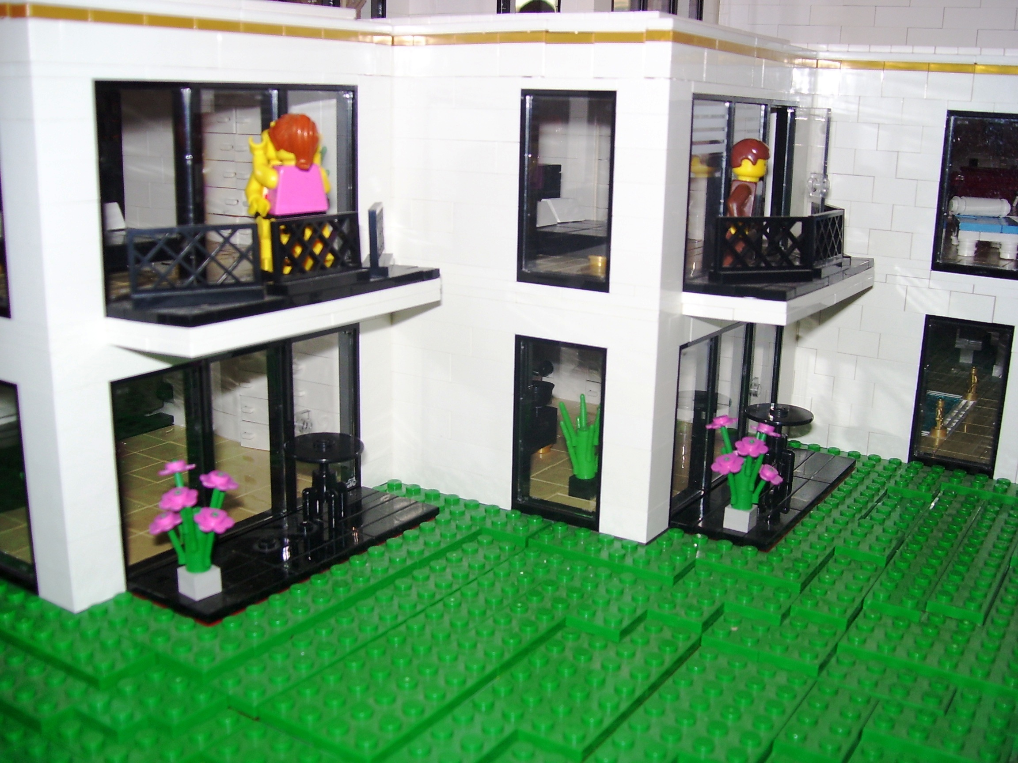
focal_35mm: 36
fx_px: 1059
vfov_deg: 39.7
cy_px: 382
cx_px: 509
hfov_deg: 51.4
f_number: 2.7
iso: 80
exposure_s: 1/60
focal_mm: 6
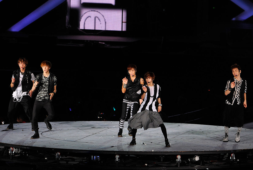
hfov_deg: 3.4
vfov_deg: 2.3
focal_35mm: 600
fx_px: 4229
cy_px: 85
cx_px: 126
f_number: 8
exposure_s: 1/400
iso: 2500
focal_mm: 600
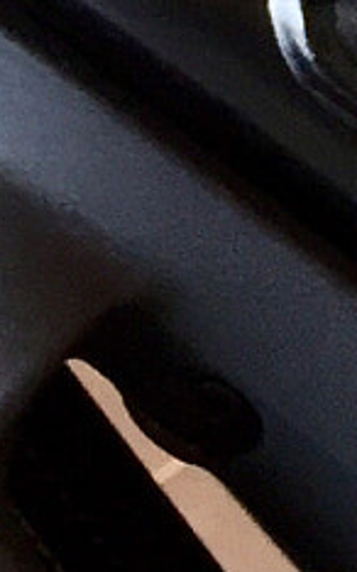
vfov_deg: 9.7
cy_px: -257
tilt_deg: -12.9
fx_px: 3273
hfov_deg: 5.5
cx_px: 1394
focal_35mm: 210
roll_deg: -1.5
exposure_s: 1/33
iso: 32
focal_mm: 4.15
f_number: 2.2
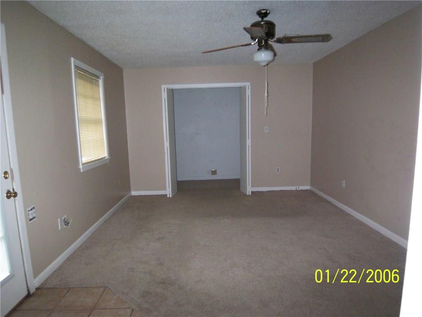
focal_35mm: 23
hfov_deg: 73.9
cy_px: 158
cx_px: 211
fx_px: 280
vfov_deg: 58.9
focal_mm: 3.8
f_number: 2.8
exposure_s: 1/30
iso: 200
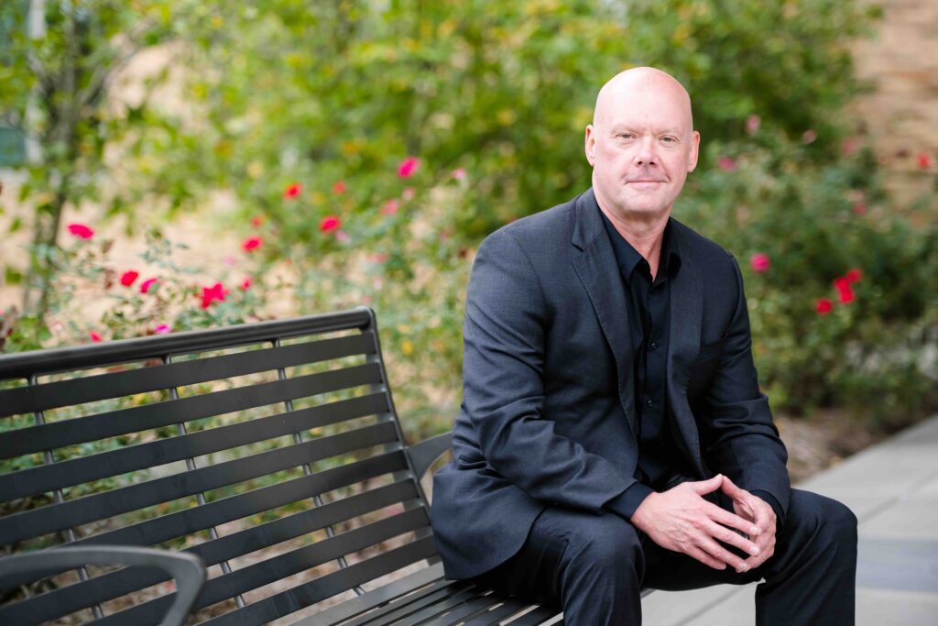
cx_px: 469
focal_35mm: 105
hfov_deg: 19.5
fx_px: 2736
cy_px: 313
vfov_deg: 13.0
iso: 500
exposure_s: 1/400
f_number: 2.8
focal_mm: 105
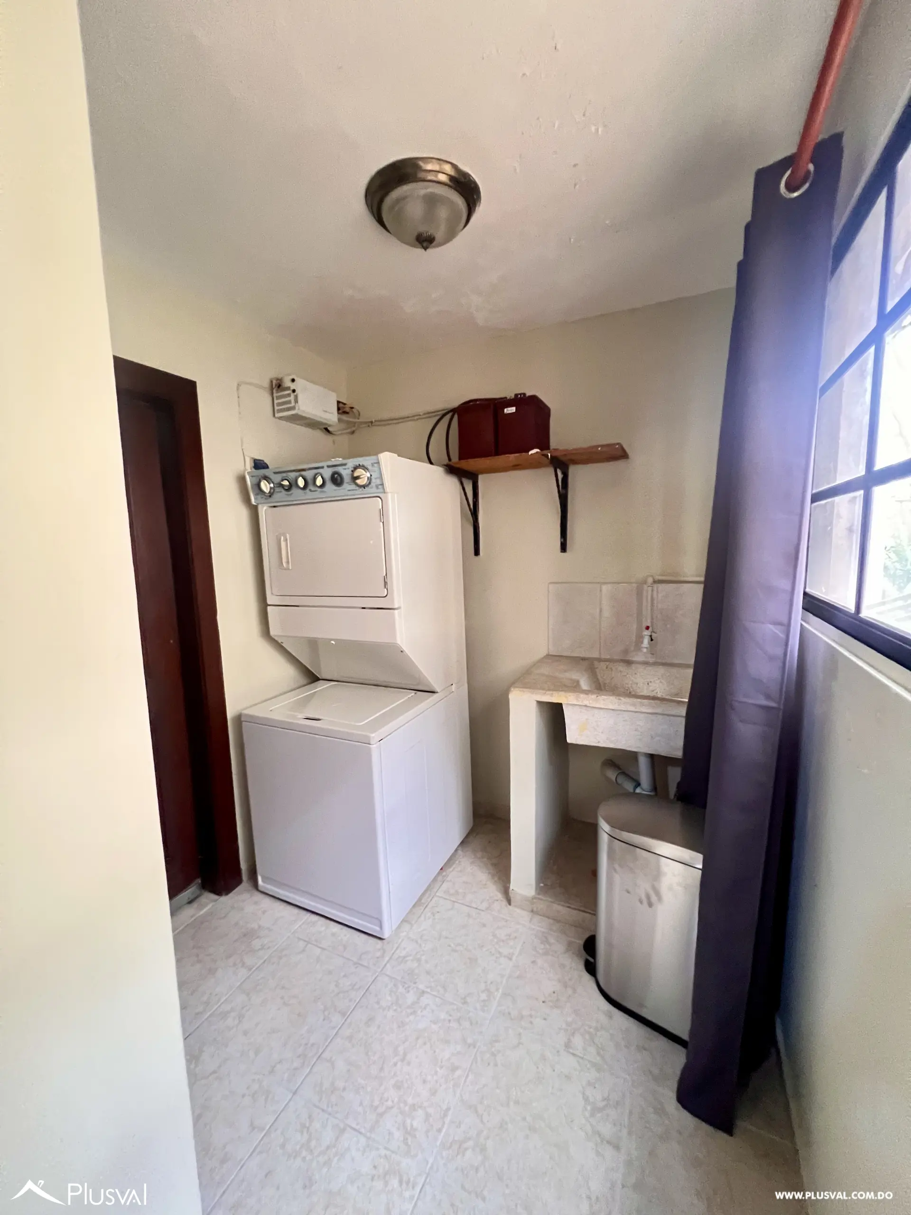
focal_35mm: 13
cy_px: 608
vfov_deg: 106.2
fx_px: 456
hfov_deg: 89.9
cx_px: 456
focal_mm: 1.57
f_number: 1.8
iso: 640
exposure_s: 1/60
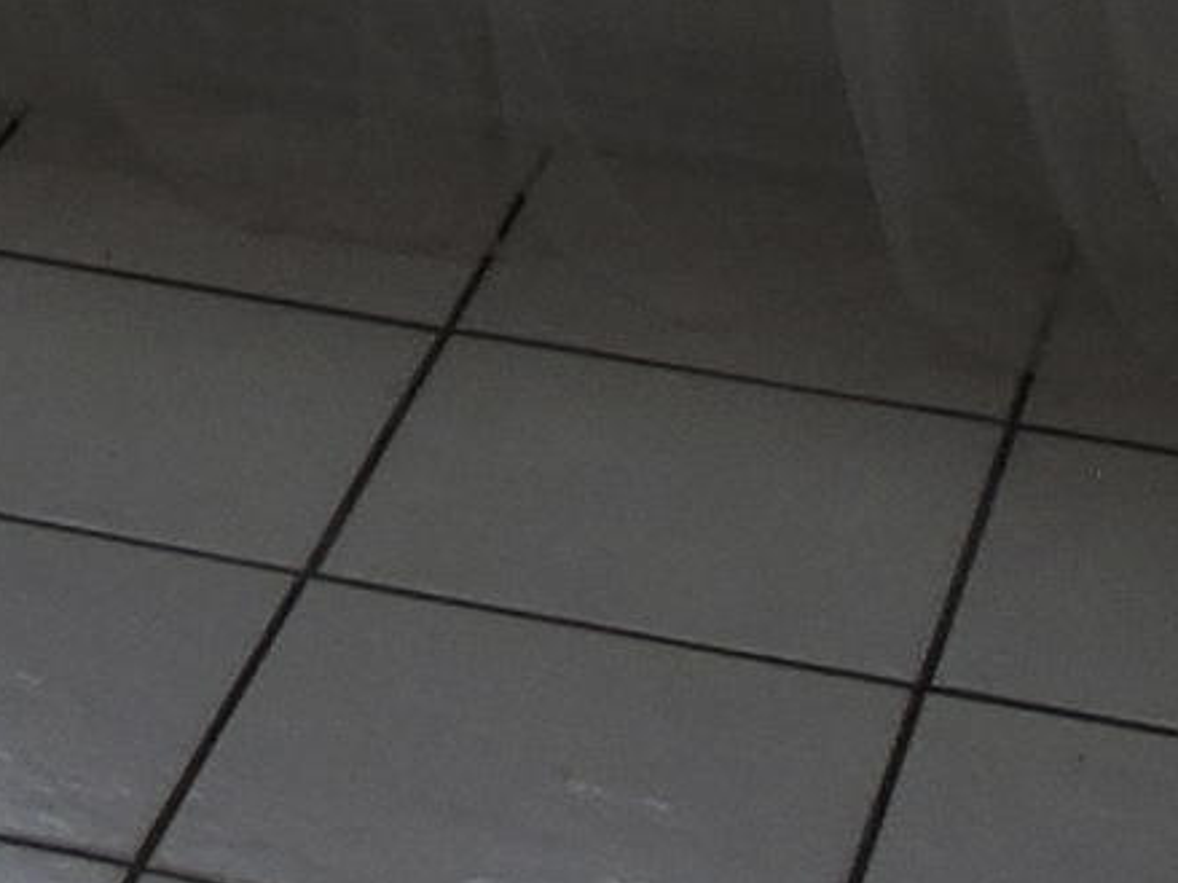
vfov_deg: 7.8
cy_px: -1822
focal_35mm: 164
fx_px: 5579
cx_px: -585
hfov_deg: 11.5
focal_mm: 4.3
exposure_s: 1/200
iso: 100
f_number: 3.3
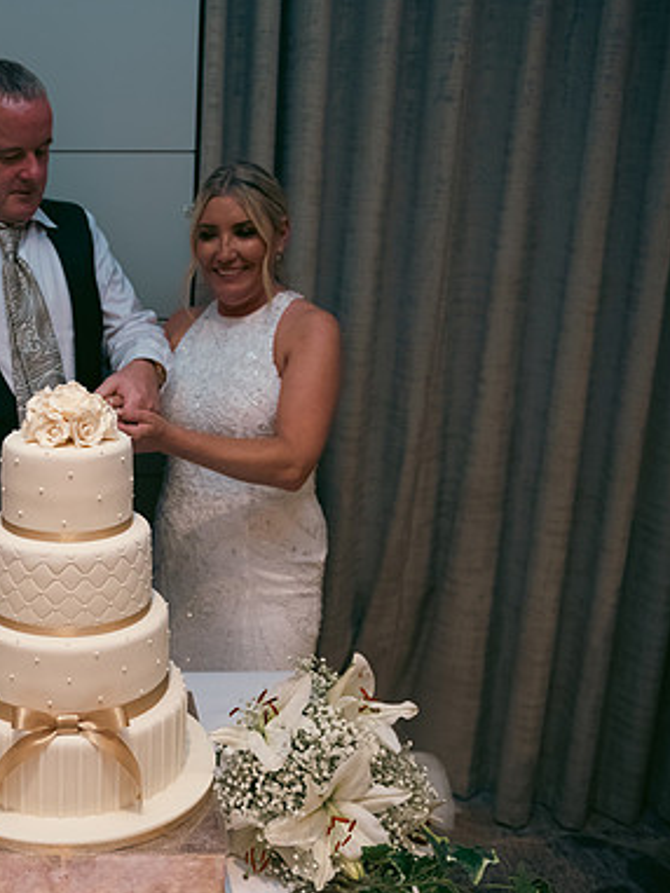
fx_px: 1057
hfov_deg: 33.3
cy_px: 449
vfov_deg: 45.8
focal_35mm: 41
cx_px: 63
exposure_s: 1/160
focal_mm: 28
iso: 800
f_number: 3.5
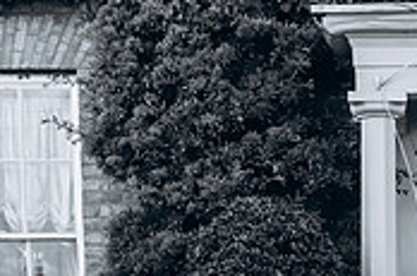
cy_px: 454
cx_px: 503
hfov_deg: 16.8
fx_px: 1352
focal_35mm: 117
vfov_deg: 11.1
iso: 100
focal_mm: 35
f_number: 2.8
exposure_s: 1/320
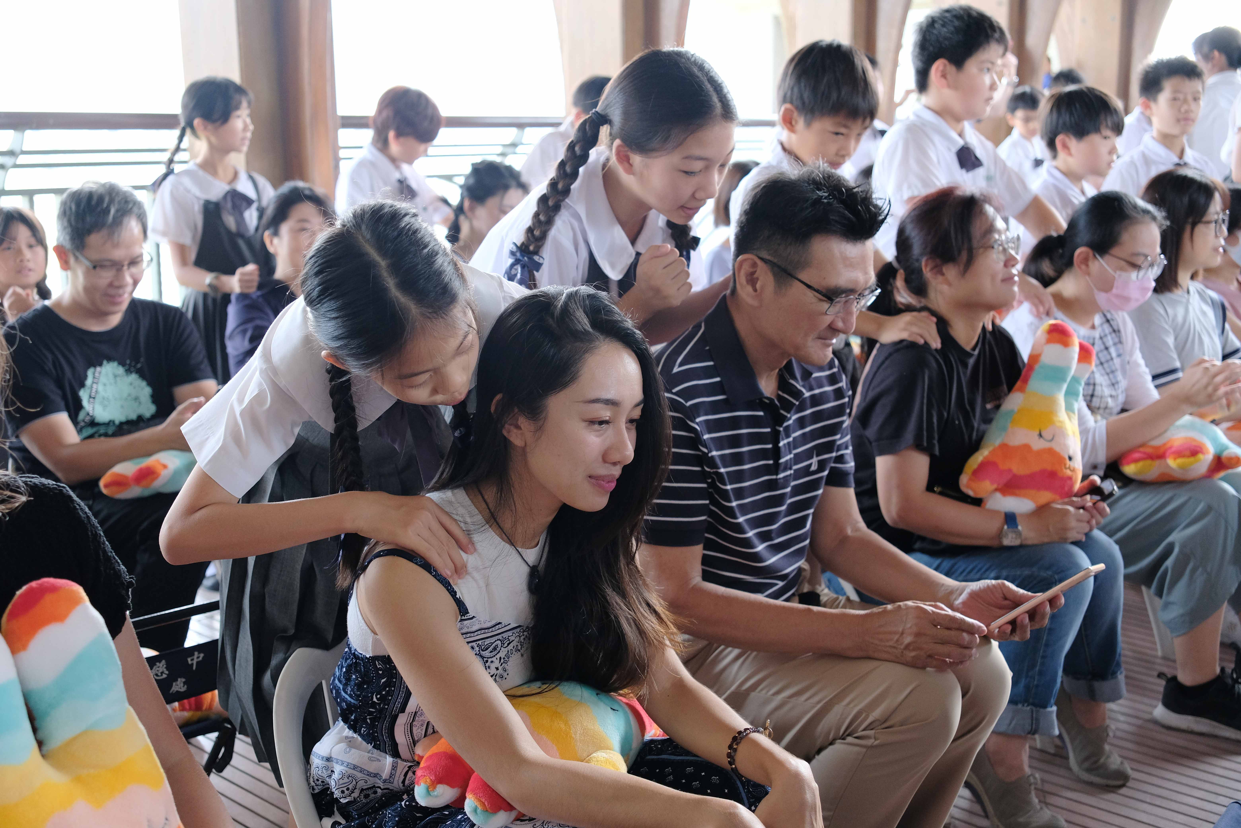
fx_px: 1413
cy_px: 414
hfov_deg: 47.4
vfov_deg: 32.6
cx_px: 620
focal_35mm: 41
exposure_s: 1/160
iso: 1000
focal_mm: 27
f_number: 2.8
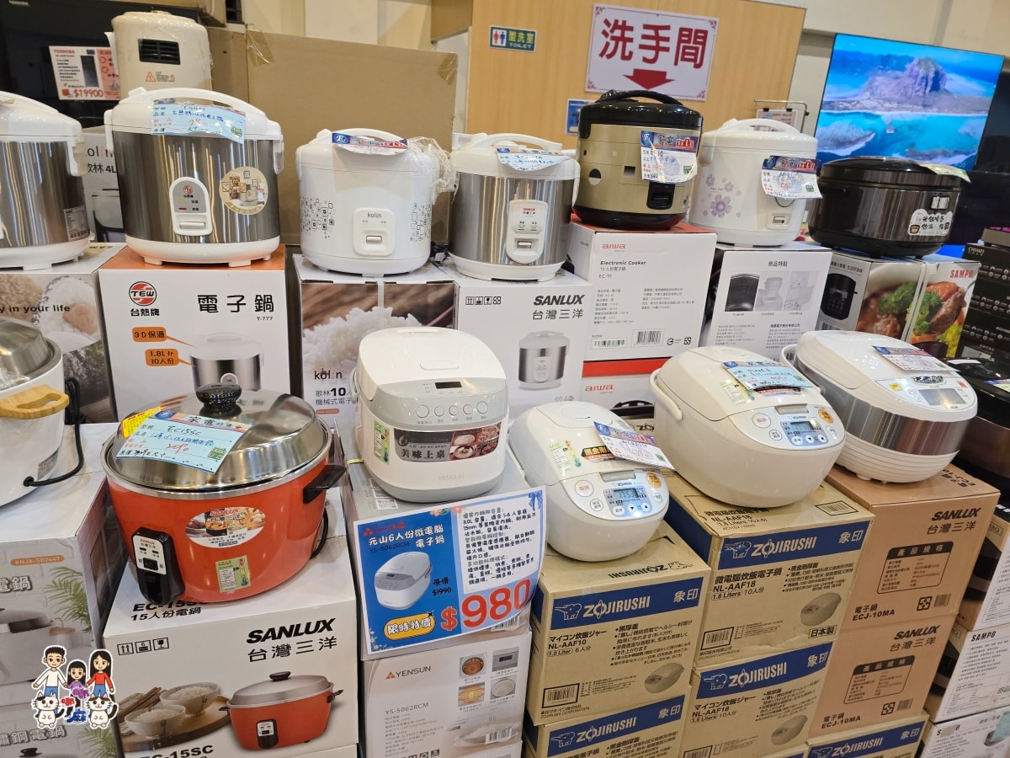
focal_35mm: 23
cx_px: 505
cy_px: 379
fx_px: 671
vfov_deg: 58.9
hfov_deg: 73.9
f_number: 1.7
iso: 500
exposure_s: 1/120
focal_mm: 6.3
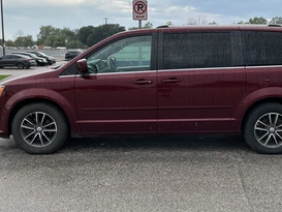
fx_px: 334
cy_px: 84
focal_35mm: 41
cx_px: 165
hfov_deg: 45.6
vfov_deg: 35.0
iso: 25
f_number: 1.8
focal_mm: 3
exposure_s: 1/432
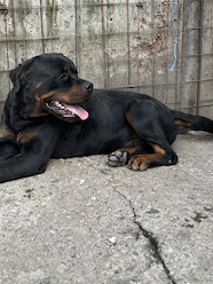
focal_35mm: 42
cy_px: 84
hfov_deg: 34.2
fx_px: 345
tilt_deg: -11.2
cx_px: 85
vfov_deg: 43.8
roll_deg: +1.5
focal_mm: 5.1
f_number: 1.6
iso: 32
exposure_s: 1/128
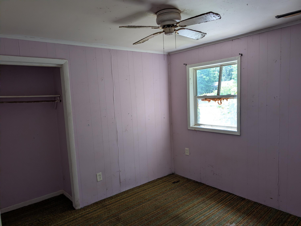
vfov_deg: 56.9
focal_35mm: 24
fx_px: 209
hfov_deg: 71.5
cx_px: 150
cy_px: 113
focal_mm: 6.9
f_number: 1.68
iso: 38
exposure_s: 1/77.7
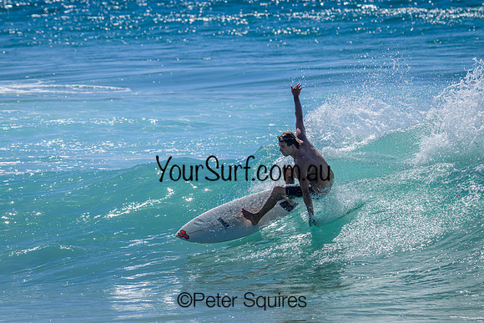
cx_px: 242
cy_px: 162
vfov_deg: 3.3
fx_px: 5648
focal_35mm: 420
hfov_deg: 4.9
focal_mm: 420
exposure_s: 1/2000
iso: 400
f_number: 11
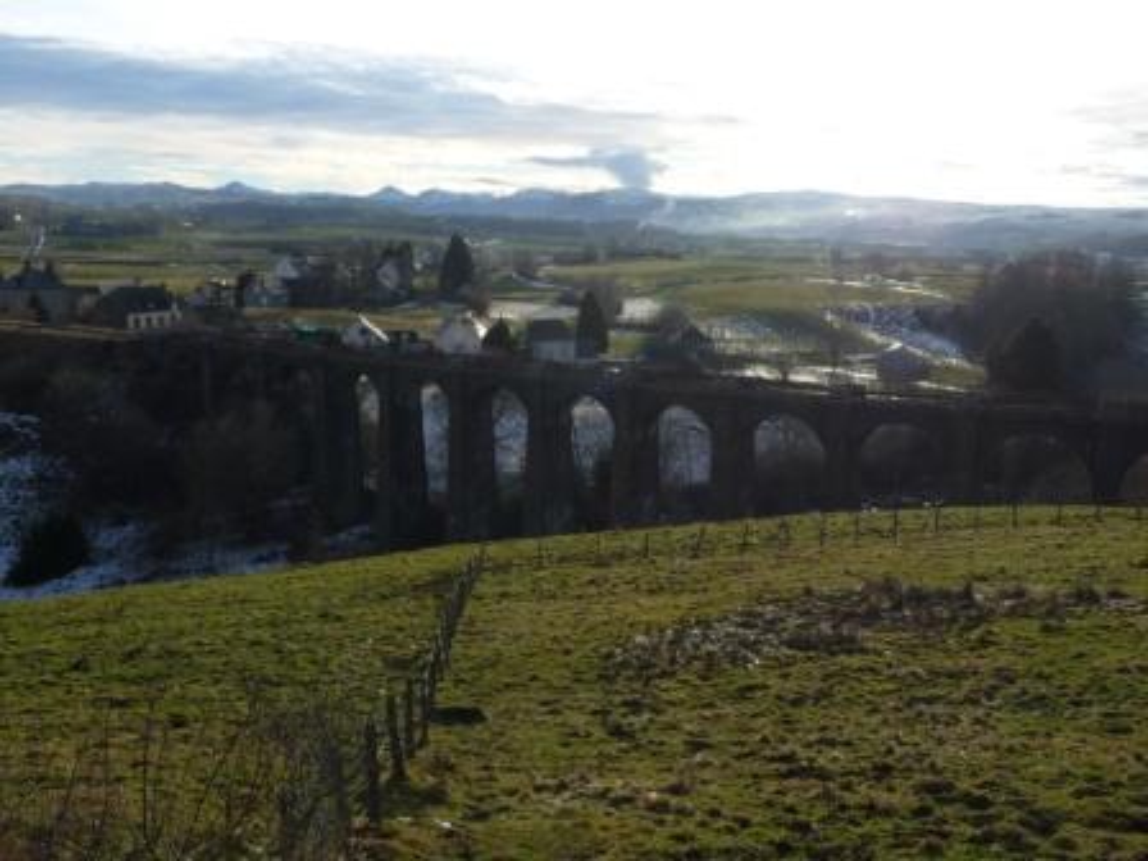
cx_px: 574
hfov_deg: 54.0
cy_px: 430
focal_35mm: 34
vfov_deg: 41.8
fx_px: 1128
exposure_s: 1/500
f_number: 3.6
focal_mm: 5.6
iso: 100
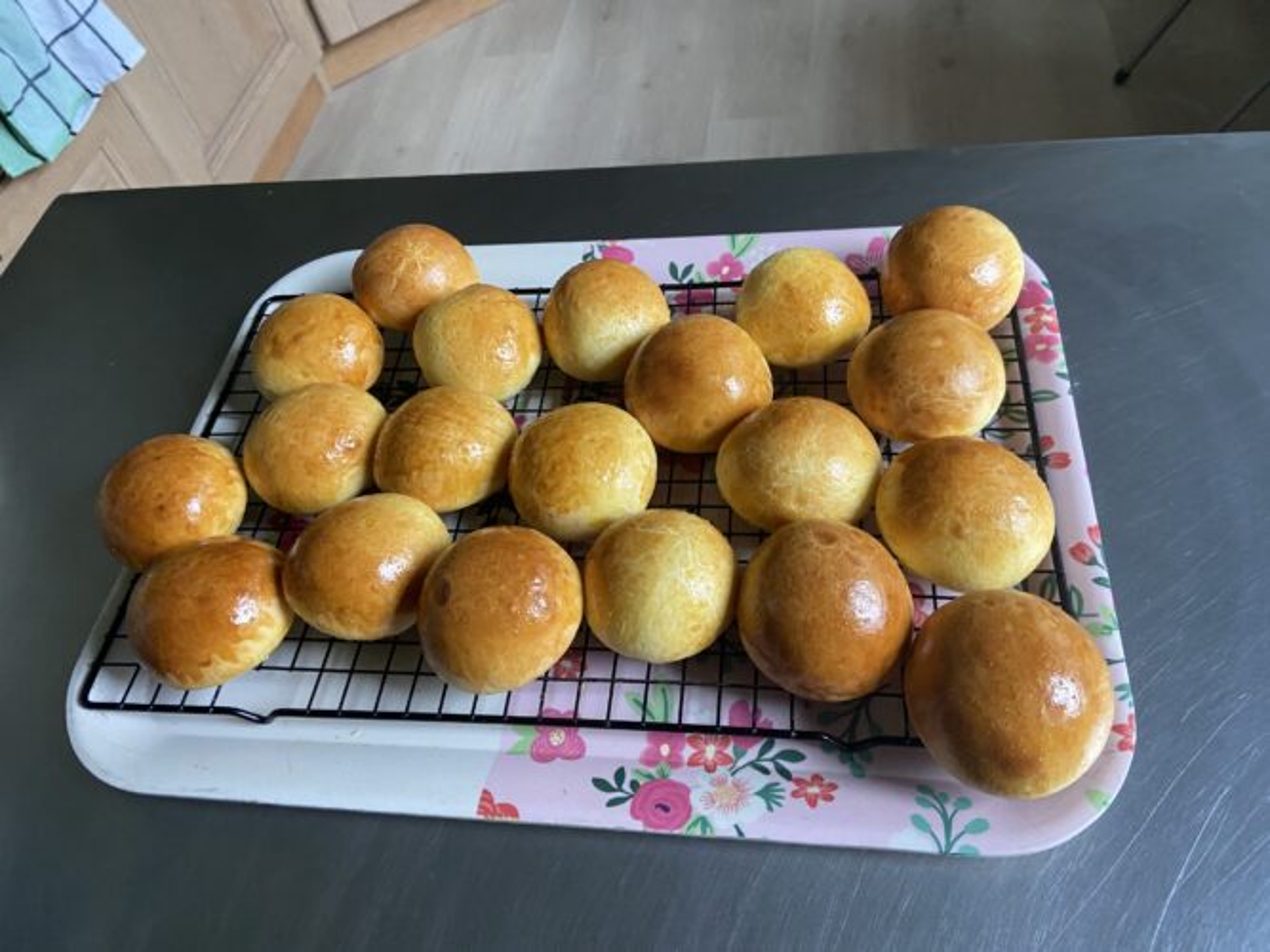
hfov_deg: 67.3
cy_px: 476
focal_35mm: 26
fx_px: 954
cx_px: 635
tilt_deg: -53.2
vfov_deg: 53.0
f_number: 1.8
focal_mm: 4.25
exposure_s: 1/60
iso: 320
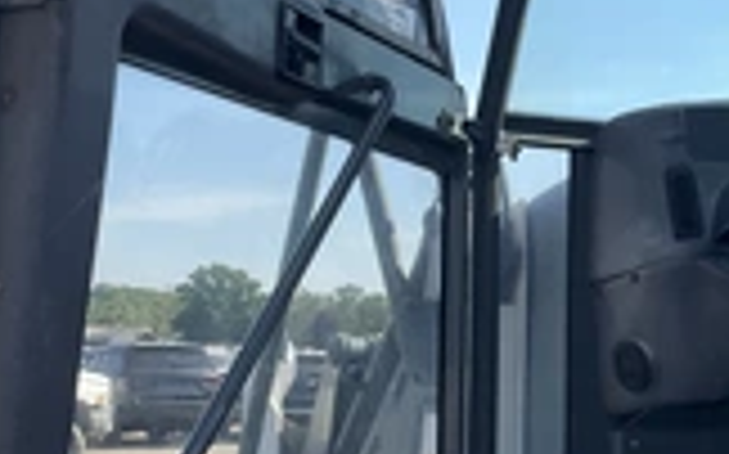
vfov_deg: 17.1
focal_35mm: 76
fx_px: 1509
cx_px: 590
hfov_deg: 26.6
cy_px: 189
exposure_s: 1/997
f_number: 1.8
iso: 25
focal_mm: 3
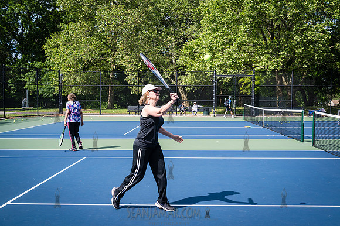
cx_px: 168
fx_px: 365
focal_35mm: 39
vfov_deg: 34.4
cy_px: 113
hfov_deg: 49.9
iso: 200
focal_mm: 38
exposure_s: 1/640
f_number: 4.5
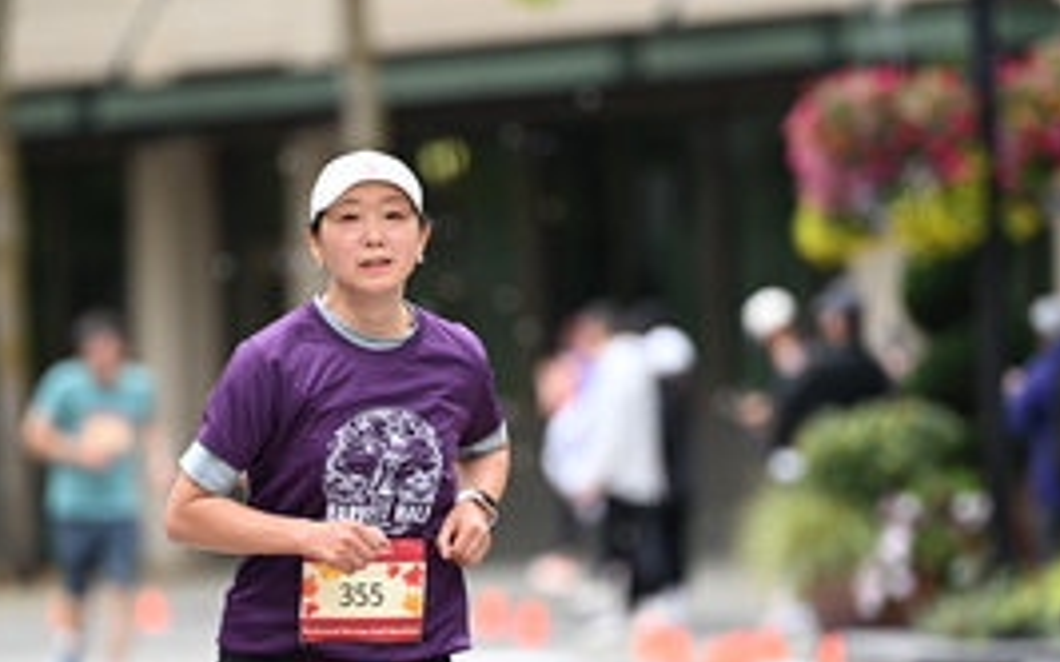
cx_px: 389
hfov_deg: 5.0
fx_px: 12157
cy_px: 391
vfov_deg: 3.1
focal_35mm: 421
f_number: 2.8
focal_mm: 200
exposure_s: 1/2000
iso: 640
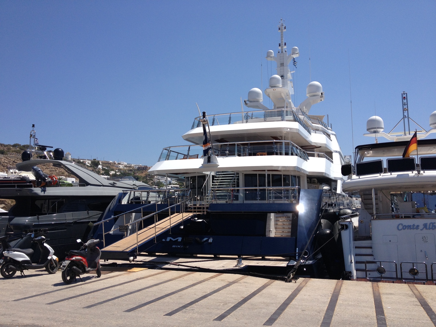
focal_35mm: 35
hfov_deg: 52.6
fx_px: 441
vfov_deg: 40.7
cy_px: 164
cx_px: 218
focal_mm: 4.28
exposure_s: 1/2208
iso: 50
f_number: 2.4
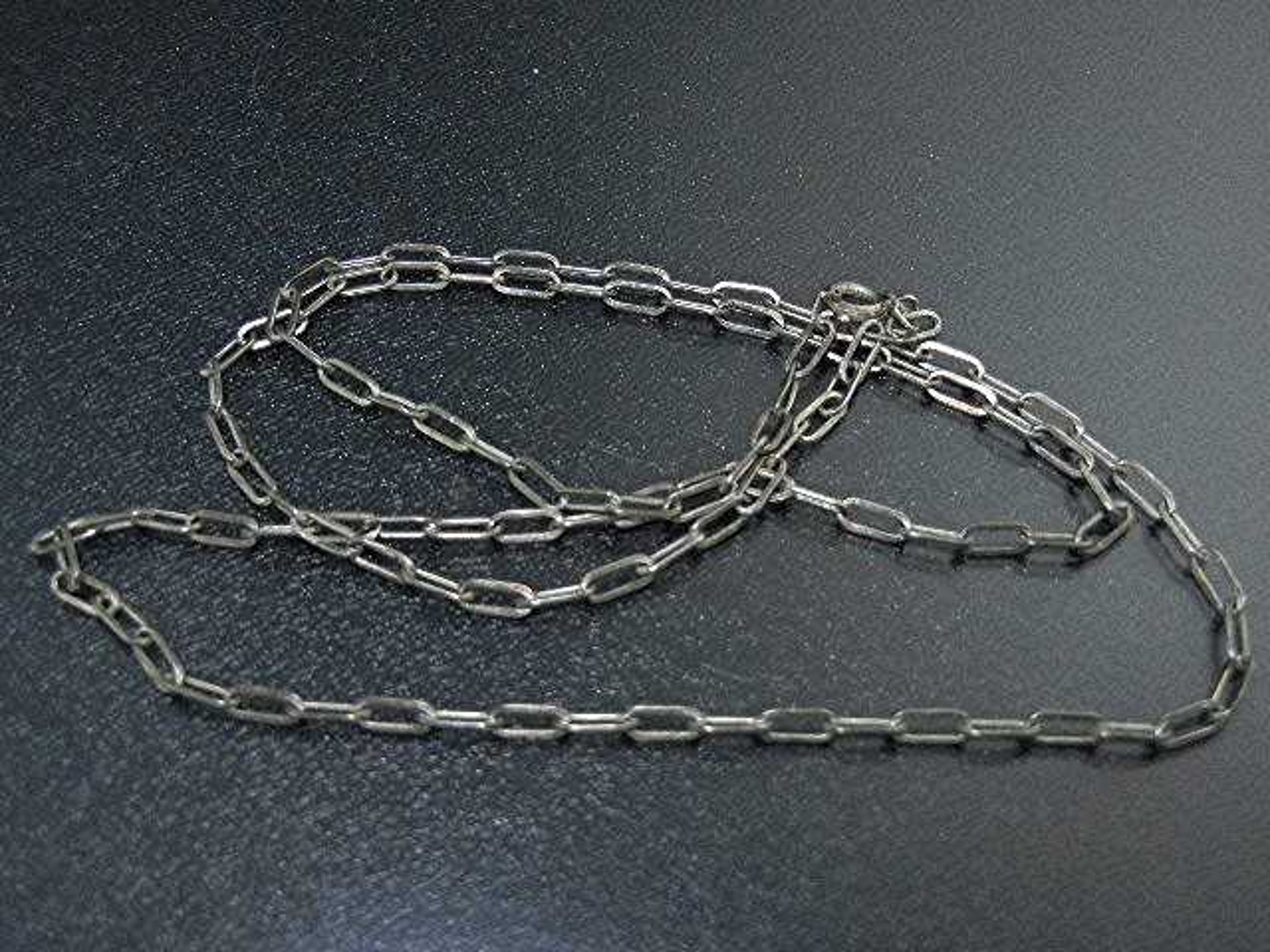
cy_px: 476
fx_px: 1651
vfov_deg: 32.2
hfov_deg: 42.1
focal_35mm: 45
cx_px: 635
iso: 800
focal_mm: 8.1
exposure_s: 1/30
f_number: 7.6
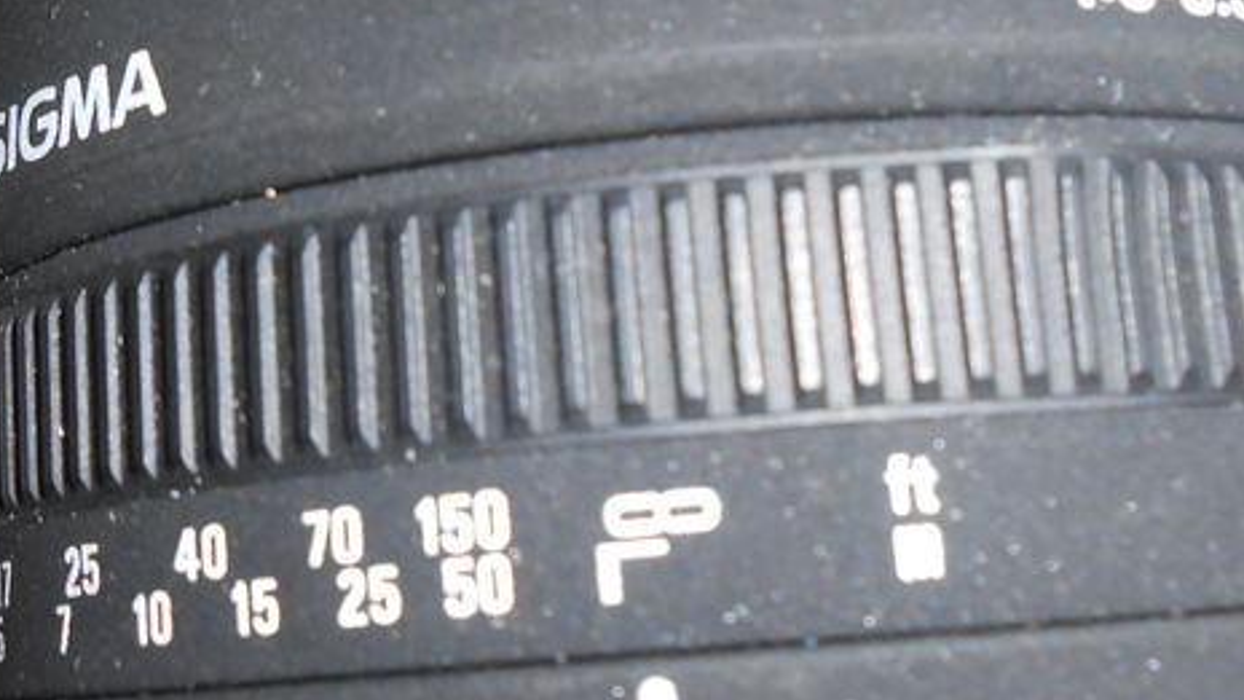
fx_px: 2012
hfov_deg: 34.2
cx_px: 485
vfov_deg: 19.7
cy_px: 252
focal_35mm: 61
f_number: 11.5
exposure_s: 1/25
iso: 200
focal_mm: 4.6
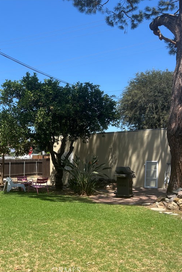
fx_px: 280
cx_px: 51
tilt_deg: +3.3
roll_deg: +0.2
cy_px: 136
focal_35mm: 37
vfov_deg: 51.9
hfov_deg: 35.3
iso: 50
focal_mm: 5.7
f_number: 1.5
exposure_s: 1/2571
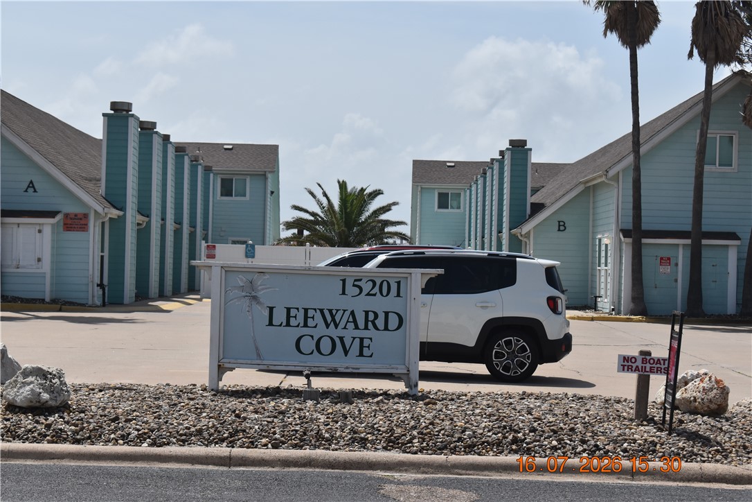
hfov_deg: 24.6
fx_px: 1723
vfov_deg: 16.6
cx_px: 376
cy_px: 251
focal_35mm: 82
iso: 400
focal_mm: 55
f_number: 8
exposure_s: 1/2000
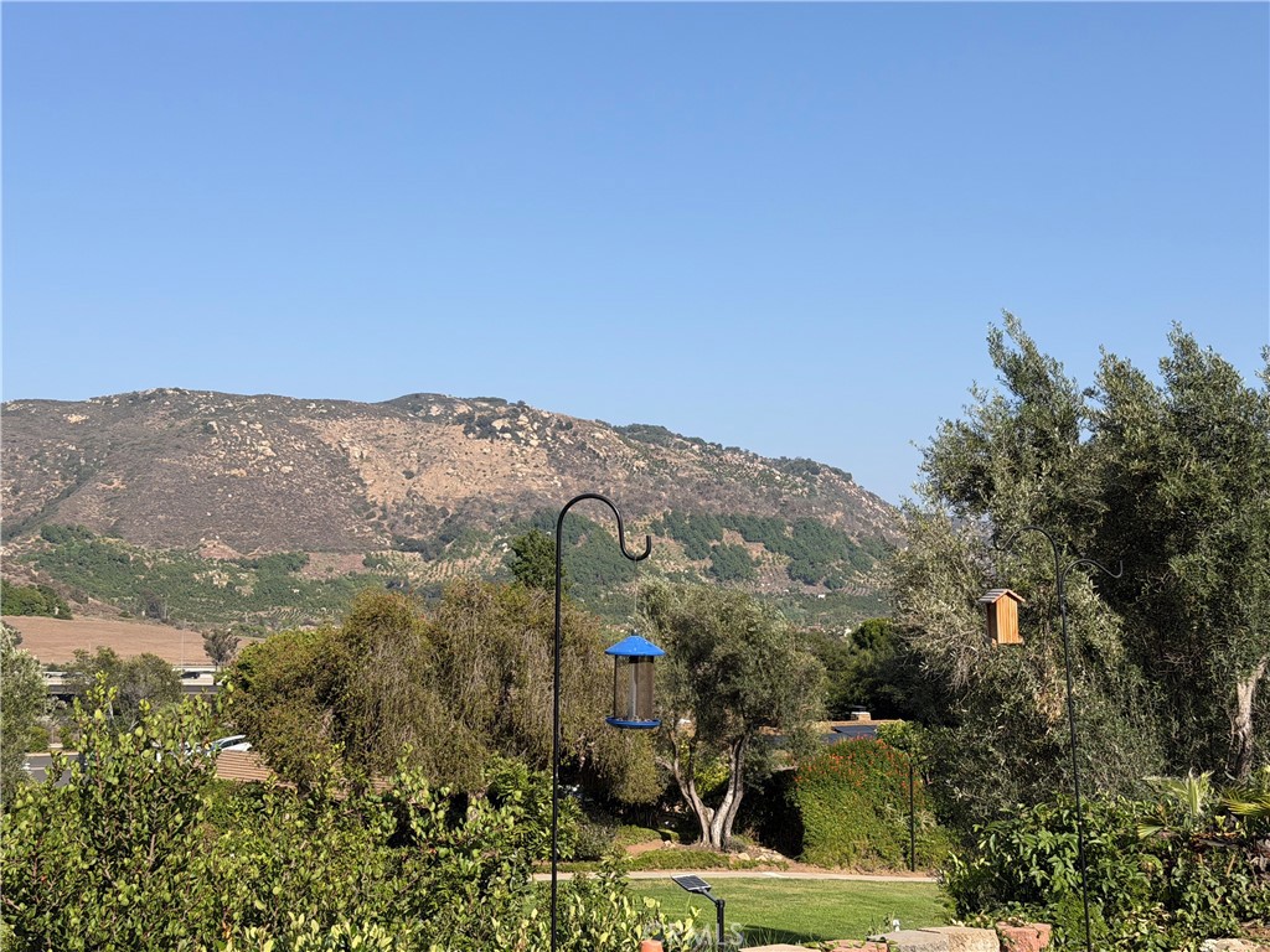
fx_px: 1761
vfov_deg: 30.3
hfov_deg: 39.7
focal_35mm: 48
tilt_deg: +3.4
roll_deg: +0.1
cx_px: 635
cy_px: 476
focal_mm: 6.76
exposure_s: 1/5208
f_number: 1.78
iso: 64
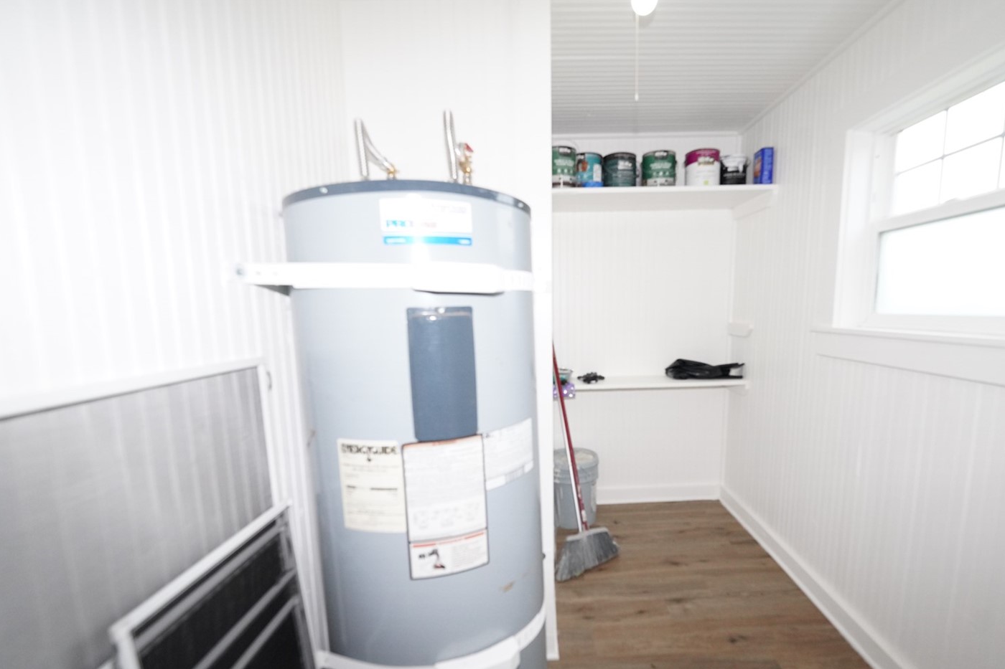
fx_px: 447
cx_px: 547
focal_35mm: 16
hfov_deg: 96.5
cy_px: 370
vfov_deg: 73.5
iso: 3200
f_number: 4
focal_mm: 14
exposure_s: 1/1600
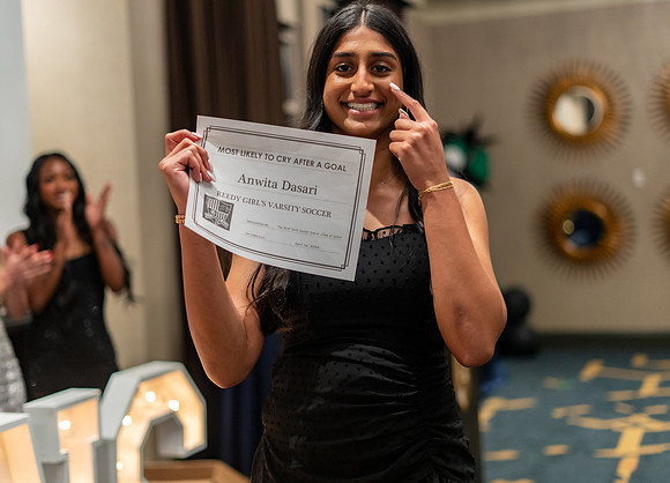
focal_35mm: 53
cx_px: 335
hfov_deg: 36.5
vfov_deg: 26.7
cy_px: 242
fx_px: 1017
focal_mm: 50
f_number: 1.8
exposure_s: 1/250
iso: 1000
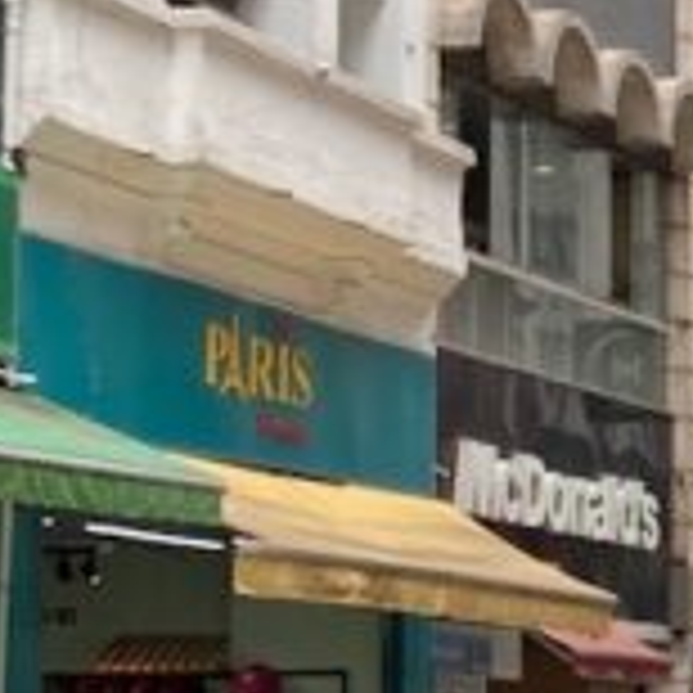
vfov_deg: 10.6
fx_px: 3737
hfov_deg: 9.5
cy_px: 459
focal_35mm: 165
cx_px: 1624
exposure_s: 1/326
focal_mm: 3.99
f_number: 1.8
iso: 20
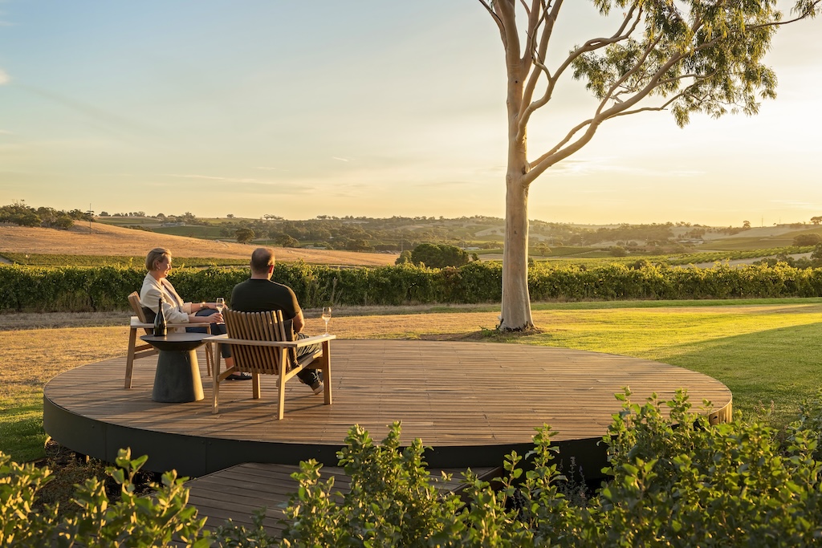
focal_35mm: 45
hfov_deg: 43.6
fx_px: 1028
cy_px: 274
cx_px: 411
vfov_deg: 29.9
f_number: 8
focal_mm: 45
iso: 160
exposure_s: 1/100
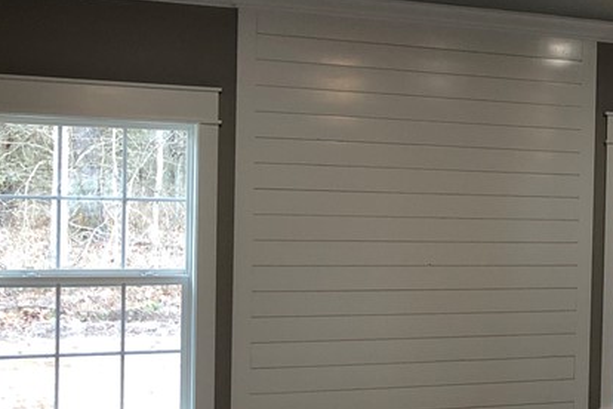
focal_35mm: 72
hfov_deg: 26.0
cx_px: 672
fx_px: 1226
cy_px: 243
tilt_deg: -1.1
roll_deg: -0.8
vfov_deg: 18.9
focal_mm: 4
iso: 40
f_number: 1.8
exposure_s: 1/30
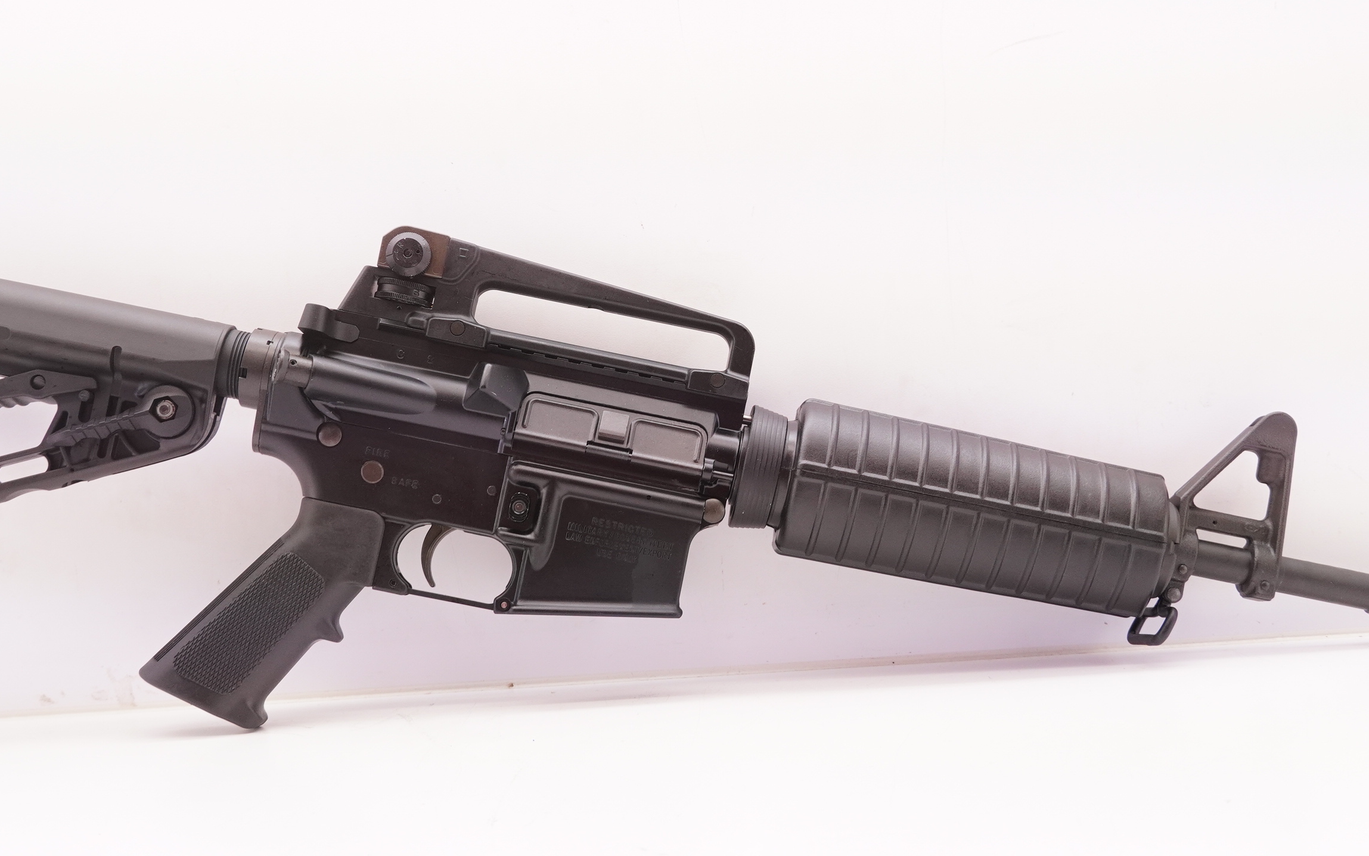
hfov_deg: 41.8
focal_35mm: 48
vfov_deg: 26.9
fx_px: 1791
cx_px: 641
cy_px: 460
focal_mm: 24
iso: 800
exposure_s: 1/160
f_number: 5.6
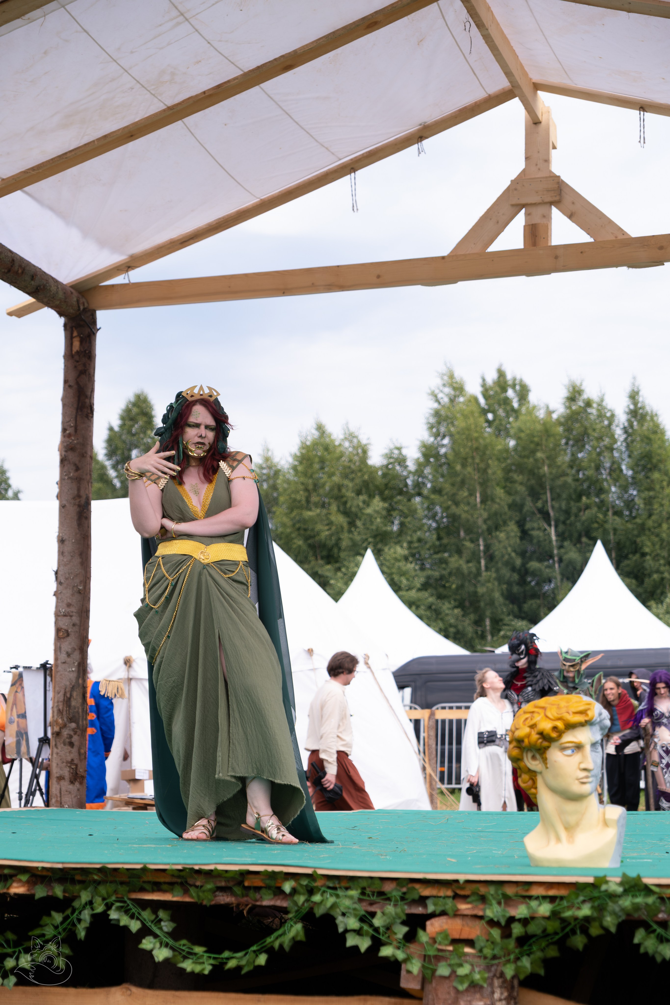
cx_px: 335
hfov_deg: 20.6
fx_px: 1842
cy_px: 502
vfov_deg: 30.5
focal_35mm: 66
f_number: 2.8
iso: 160
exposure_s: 1/1250
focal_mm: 44.1
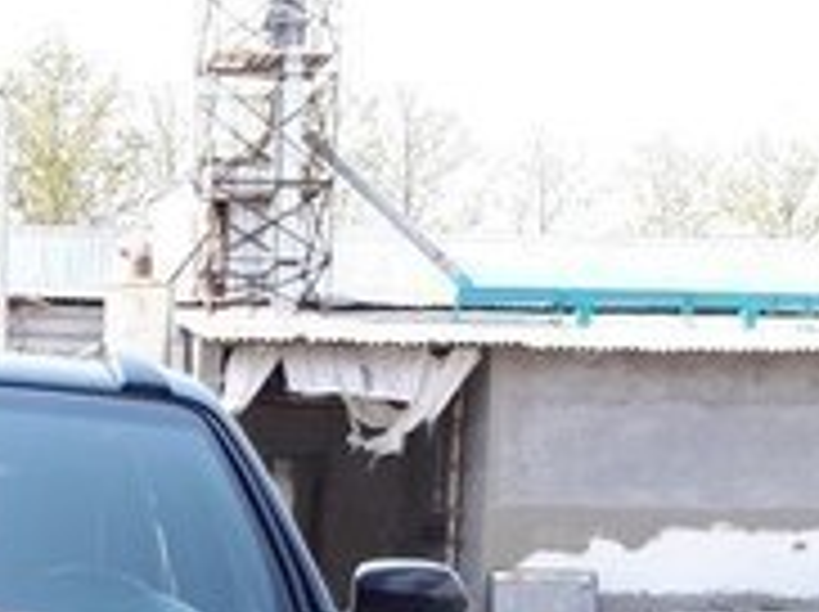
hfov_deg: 19.3
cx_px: -50
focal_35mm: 98
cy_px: 1015
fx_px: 2316
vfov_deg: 13.8
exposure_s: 1/368
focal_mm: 3.6
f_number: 1.9
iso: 40
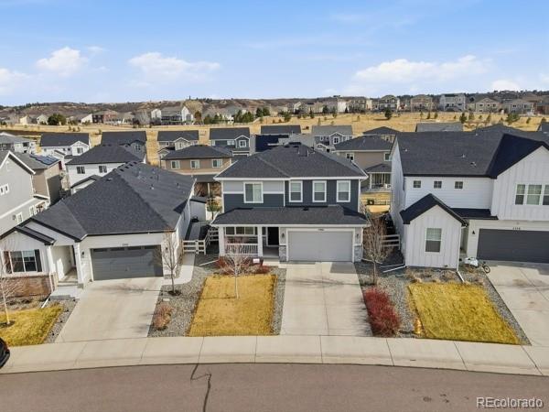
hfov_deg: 71.6
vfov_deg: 56.8
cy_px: 206
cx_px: 274
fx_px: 381
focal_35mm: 24
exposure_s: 1/1600
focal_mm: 4.5
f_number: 2.8
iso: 100
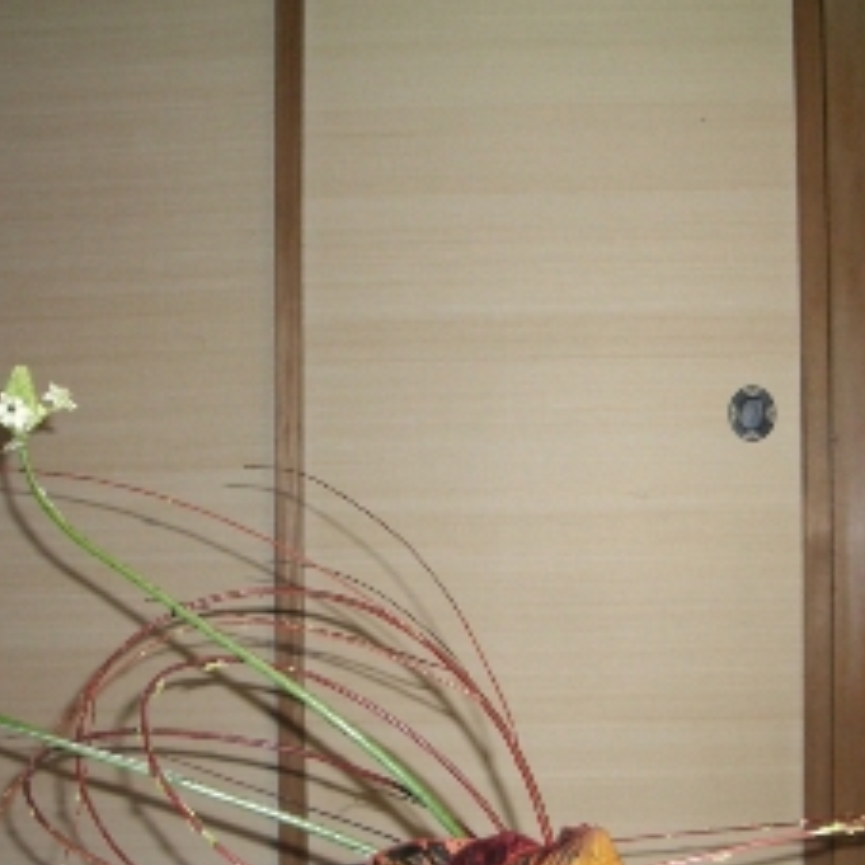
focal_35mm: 61
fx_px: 1725
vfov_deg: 28.1
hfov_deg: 28.1
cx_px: 492
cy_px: 541
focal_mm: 5.8
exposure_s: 1/60
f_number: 2.6
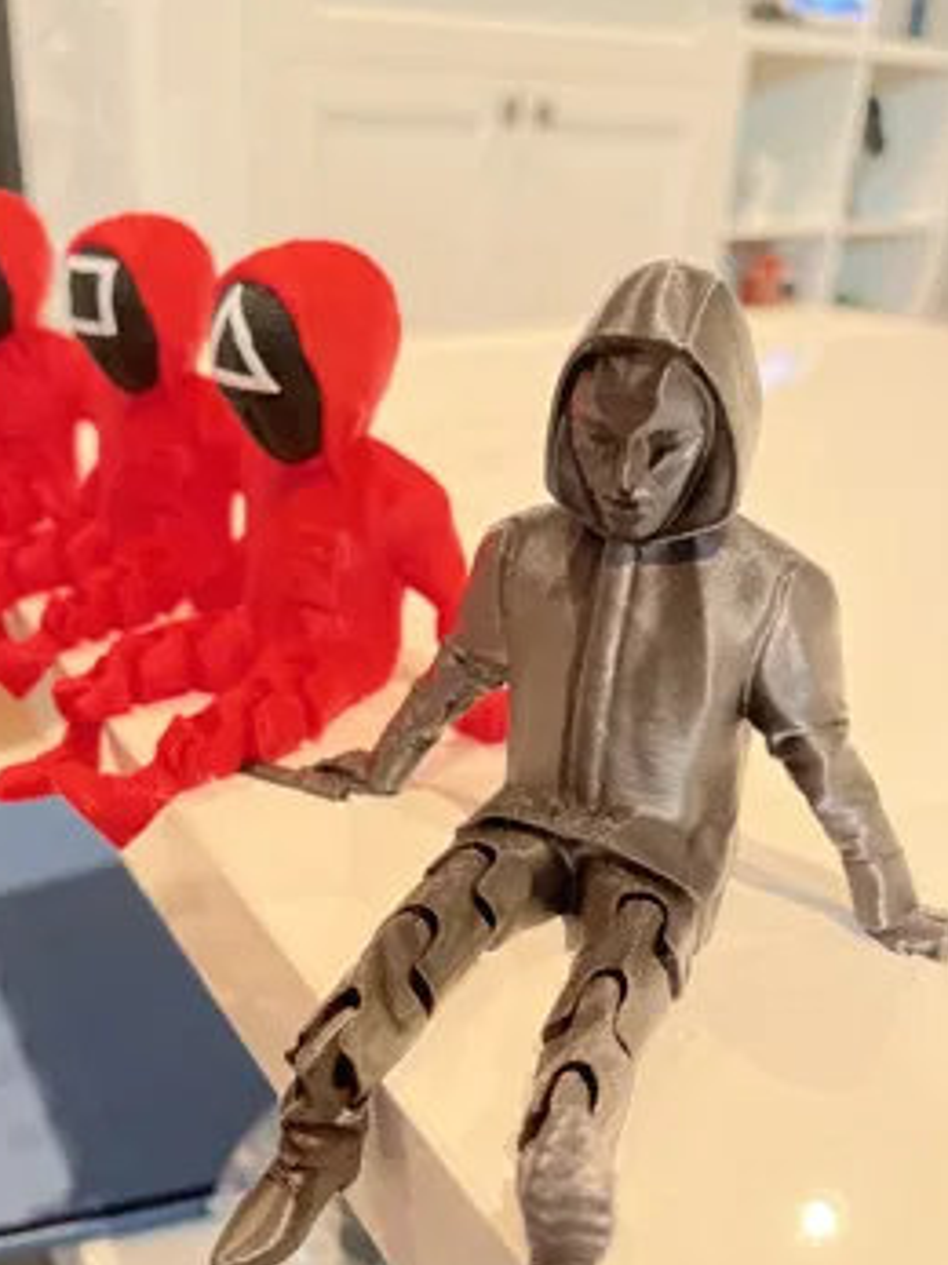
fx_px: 1096
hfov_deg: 46.6
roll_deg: -2.3
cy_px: 663
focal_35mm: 30
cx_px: 408
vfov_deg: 60.0
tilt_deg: -28.3
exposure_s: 1/30
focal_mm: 5.1
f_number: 1.6
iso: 1000
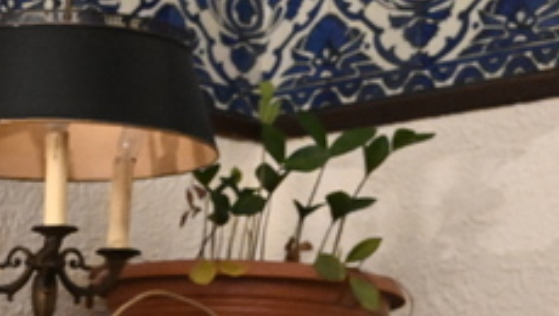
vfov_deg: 6.6
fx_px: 2712
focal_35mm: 183
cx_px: -690
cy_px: 459
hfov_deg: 10.5
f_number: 5
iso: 6400
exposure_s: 1/320
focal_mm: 33.5
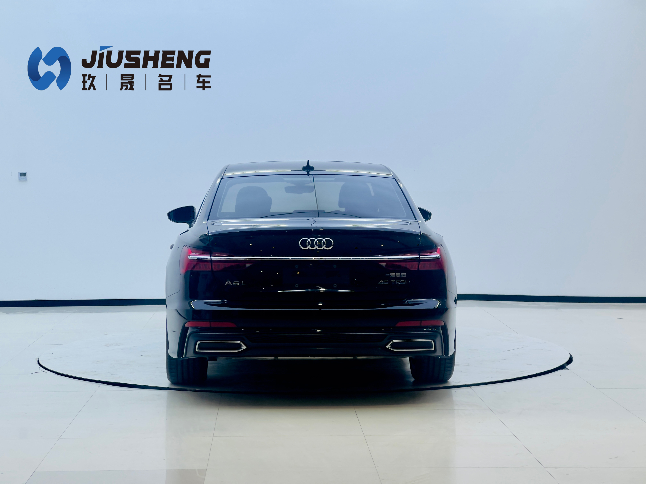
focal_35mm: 77
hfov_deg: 25.3
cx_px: 323
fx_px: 1437
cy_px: 242
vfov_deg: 19.1
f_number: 2.8
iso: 32
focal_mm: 9
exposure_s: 1/145
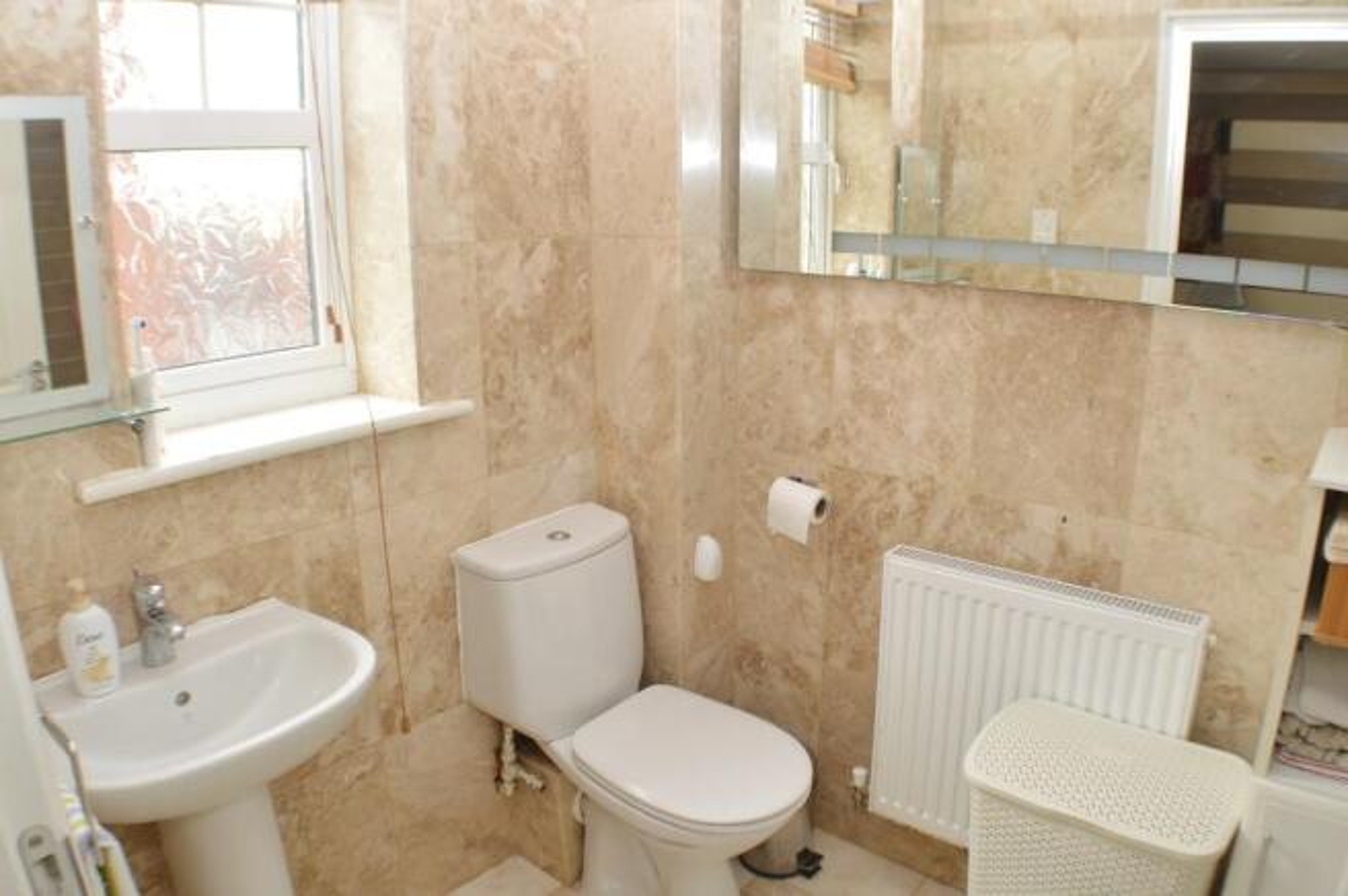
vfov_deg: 39.9
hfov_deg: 57.3
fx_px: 1234
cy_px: 448
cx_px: 674
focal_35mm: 33
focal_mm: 22
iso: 200
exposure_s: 1/10
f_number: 8
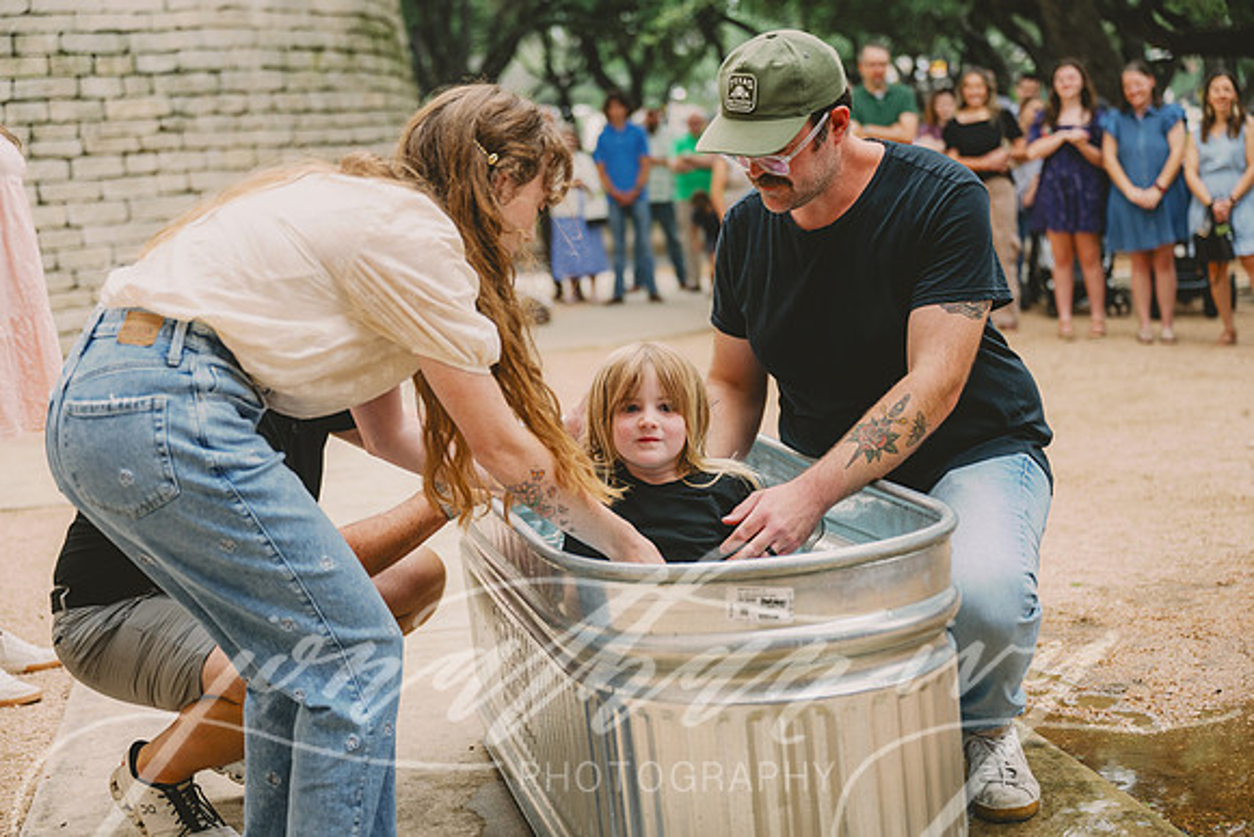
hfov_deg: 34.5
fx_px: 2021
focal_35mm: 58
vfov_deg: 23.4
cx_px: 627
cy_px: 418
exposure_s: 1/640
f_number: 2.8
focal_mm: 58
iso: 250
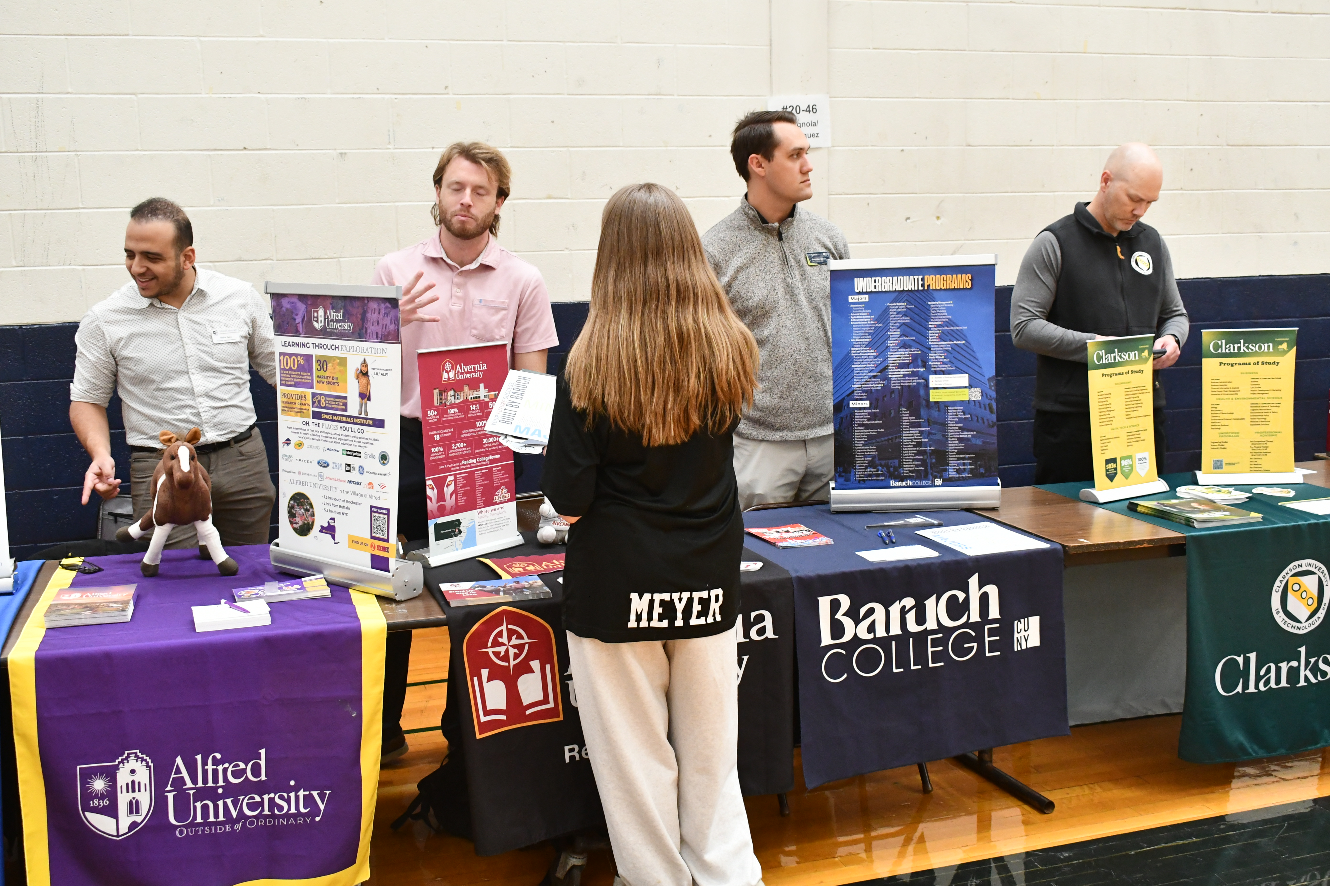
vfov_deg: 34.2
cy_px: 443
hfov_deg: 49.6
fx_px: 1441
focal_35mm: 39
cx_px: 665
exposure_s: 1/200
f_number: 7.1
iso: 3200
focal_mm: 26
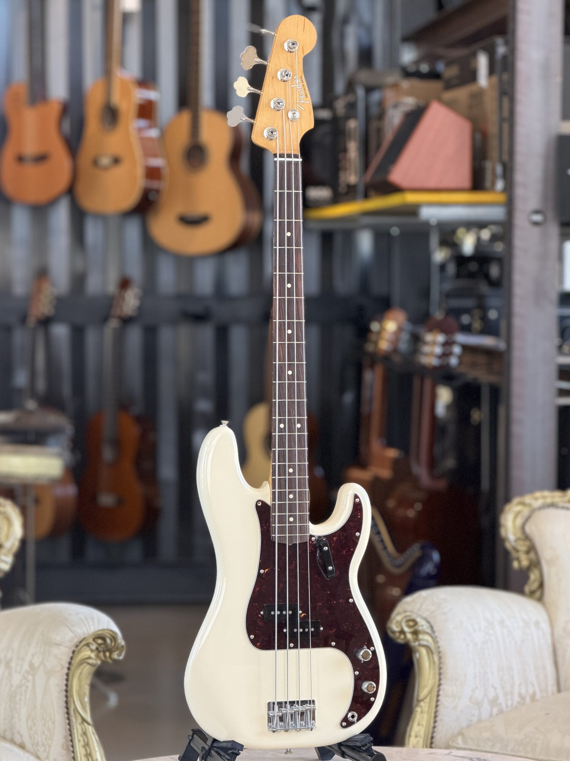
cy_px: 380
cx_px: 285
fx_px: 2196
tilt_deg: -4.6
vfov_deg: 19.6
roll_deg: +0.6
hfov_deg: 14.8
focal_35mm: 100
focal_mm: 16.89
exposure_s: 1/121
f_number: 2.8
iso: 250
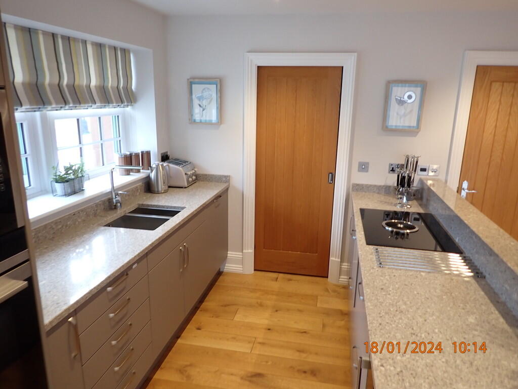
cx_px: 259
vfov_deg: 54.9
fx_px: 374
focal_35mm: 25
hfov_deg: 69.4
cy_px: 194
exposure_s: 1/40
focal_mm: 4.5
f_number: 2
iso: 200
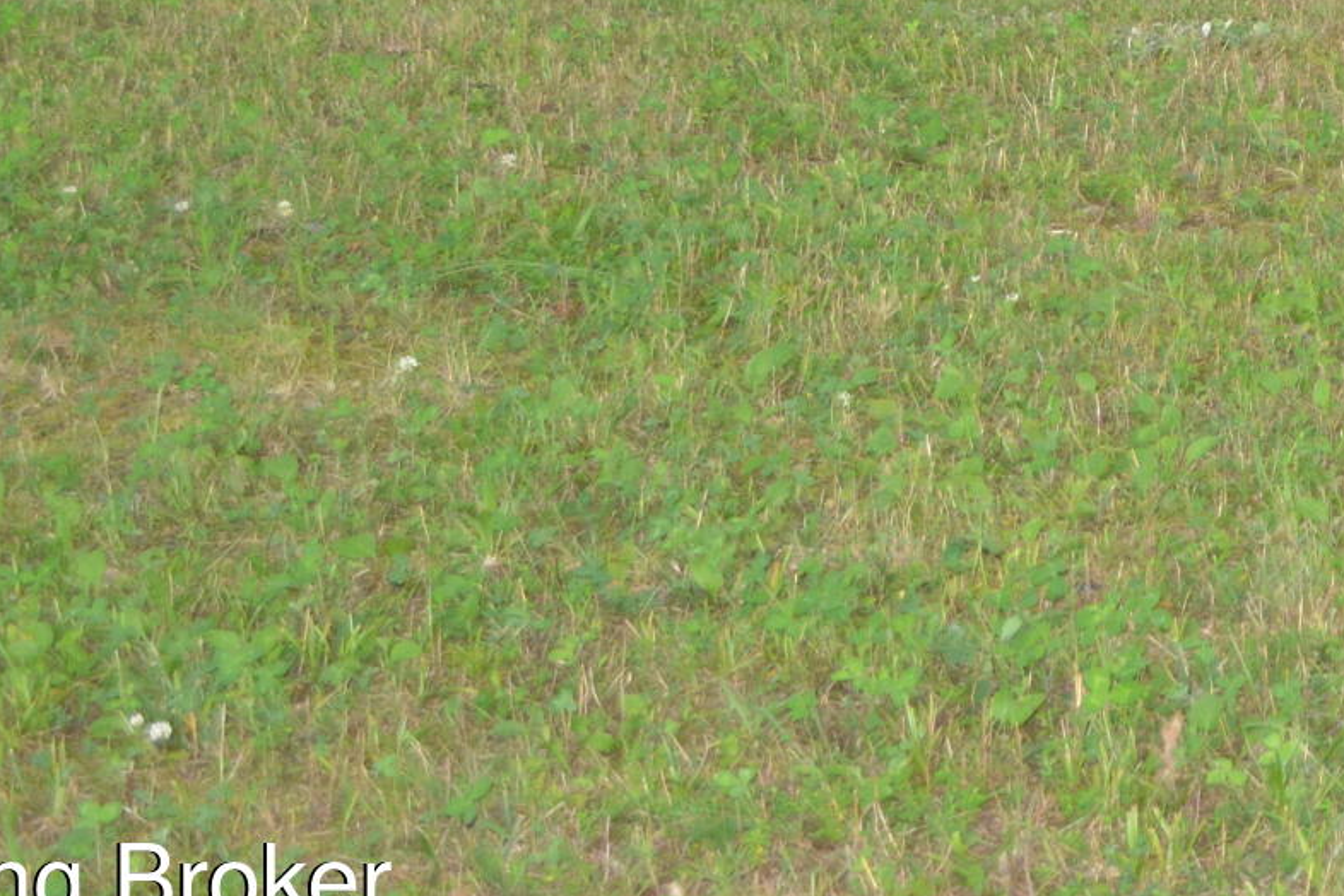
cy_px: -674
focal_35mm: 126
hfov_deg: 15.0
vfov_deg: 10.3
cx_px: 2055
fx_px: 4704
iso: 400
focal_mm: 22
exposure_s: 1/100
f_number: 4
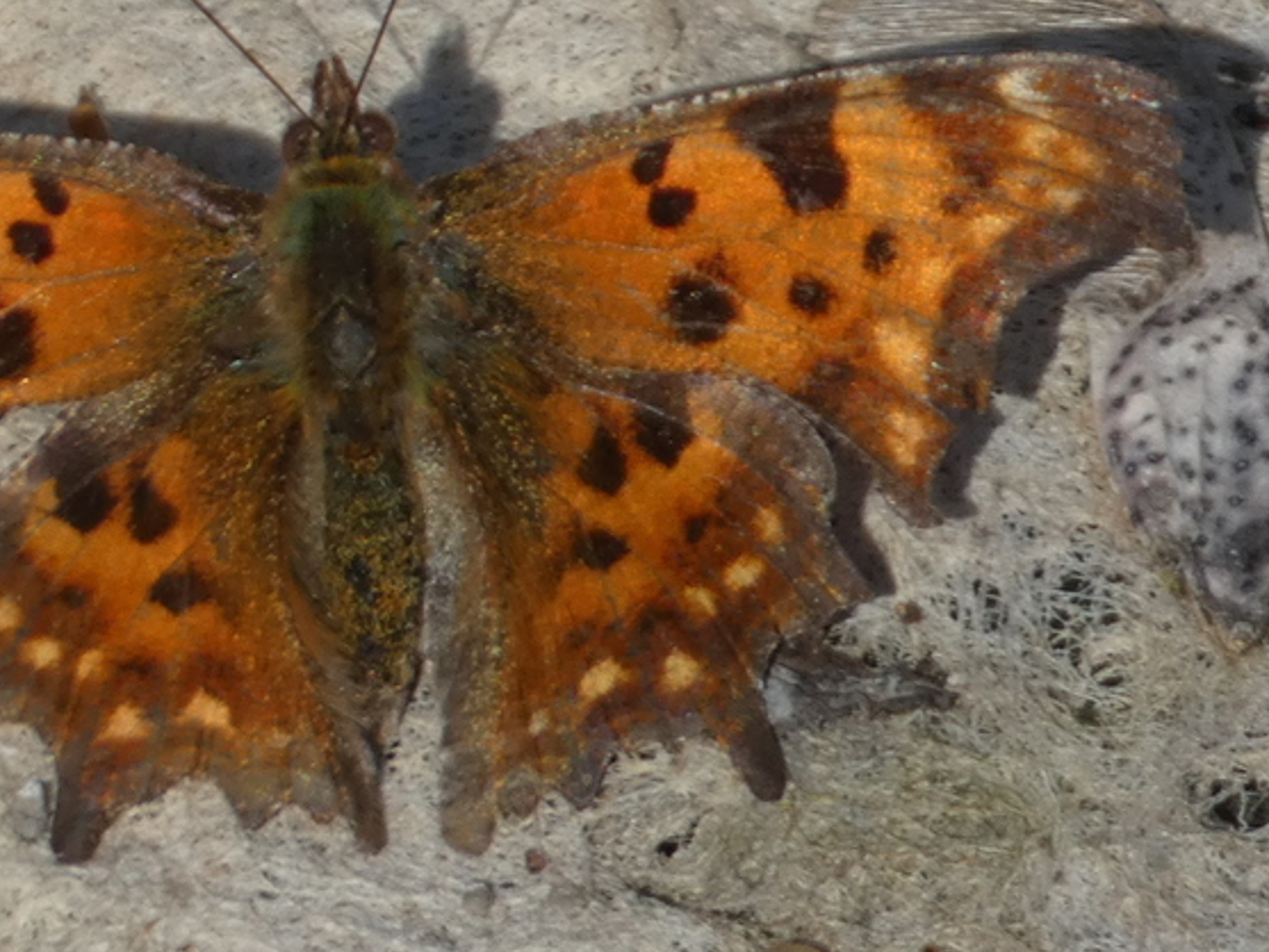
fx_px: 63581
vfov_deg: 0.9
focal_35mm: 1734
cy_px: 285
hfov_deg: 1.1
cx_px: 402
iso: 80
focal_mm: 202.9
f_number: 5.7
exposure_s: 1/200
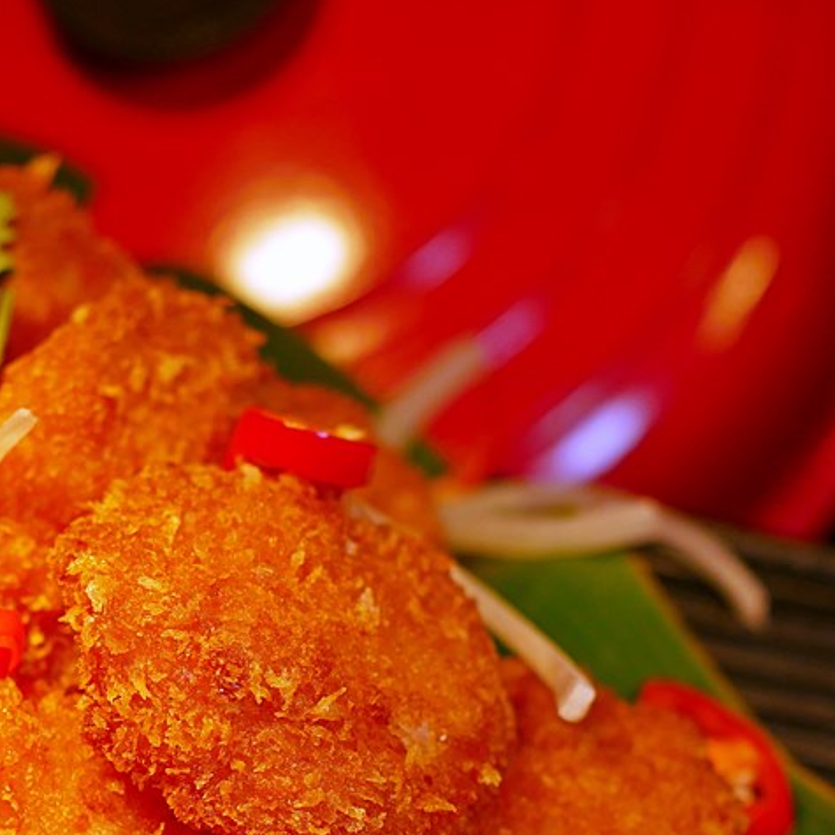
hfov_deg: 18.5
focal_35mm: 93
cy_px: 620
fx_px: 2538
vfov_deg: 18.6
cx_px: 192
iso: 200
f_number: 2.5
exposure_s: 1/800
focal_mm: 25
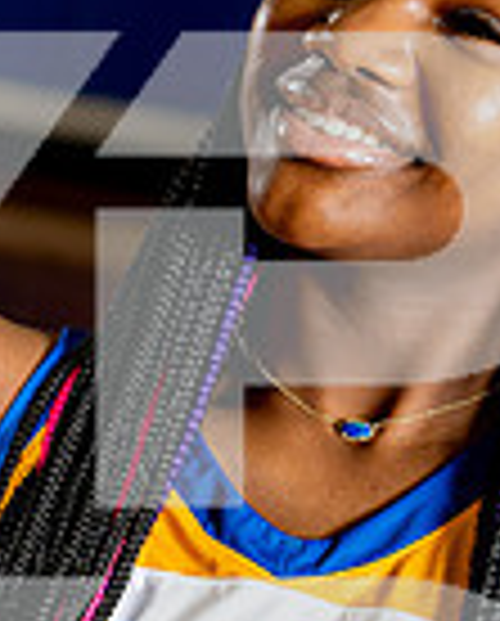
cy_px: 272
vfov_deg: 7.8
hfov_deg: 6.2
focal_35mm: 248
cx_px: 9
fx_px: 4572
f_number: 4
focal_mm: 63
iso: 160
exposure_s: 1/250
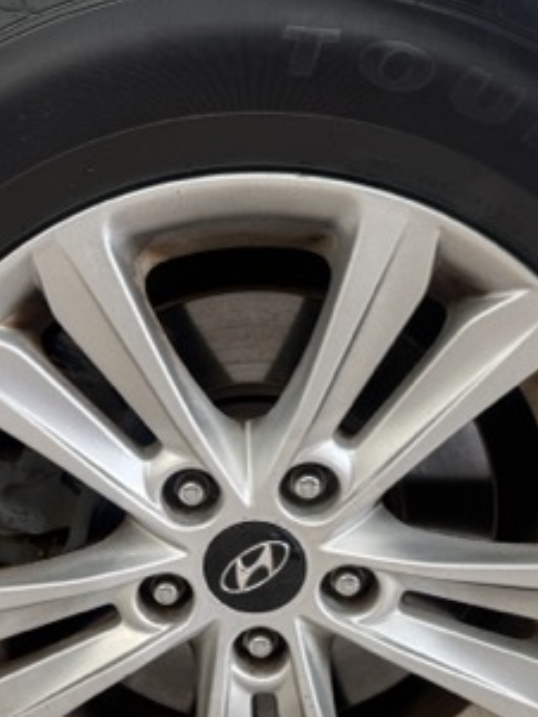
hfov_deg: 28.5
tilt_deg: -25.3
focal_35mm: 51
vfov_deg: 36.8
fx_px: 1056
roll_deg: -1.4
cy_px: 519
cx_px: 229
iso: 80
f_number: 1.78
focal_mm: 6.76
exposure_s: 1/136
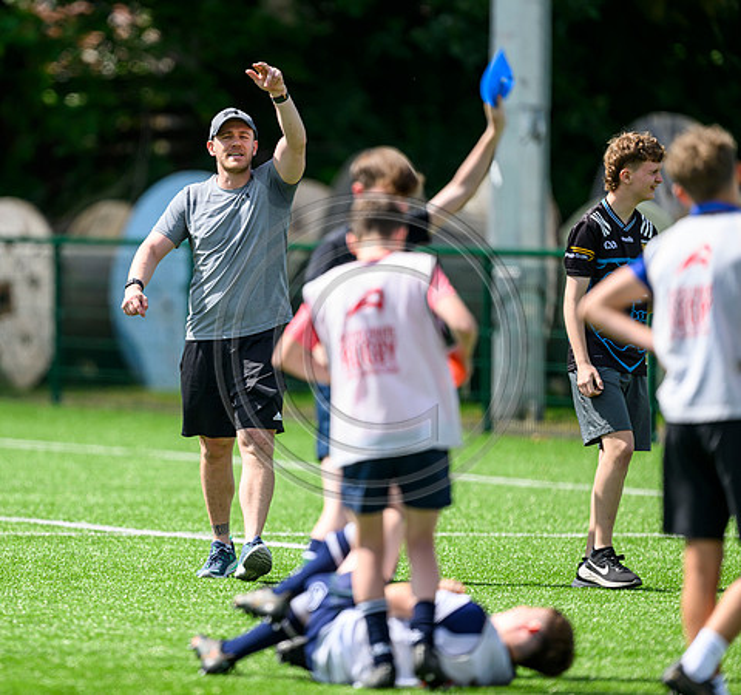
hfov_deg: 3.6
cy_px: 349
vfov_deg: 3.4
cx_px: 219
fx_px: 11713
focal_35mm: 499
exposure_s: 1/2000
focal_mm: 400
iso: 250
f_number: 3.2
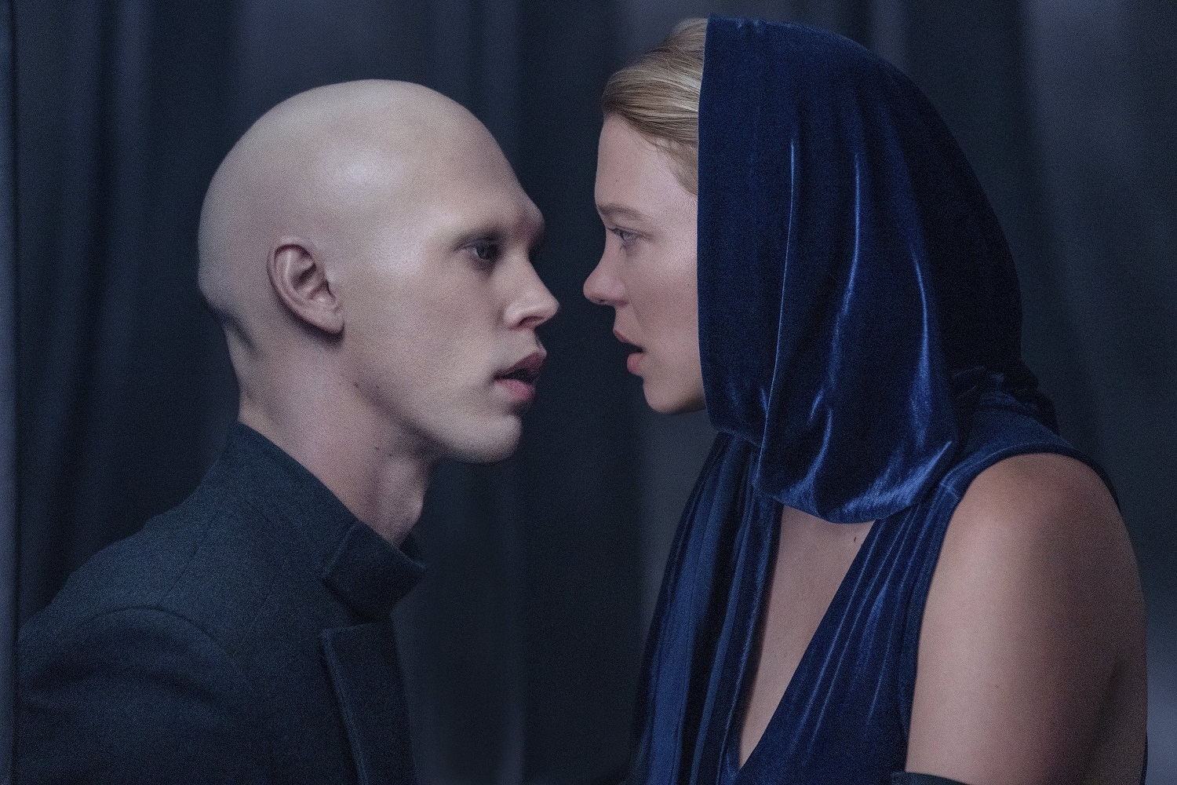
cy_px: 392
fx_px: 4806
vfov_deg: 9.3
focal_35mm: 147
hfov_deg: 14.0
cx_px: 588
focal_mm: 147
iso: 5000
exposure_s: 1/160
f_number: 4
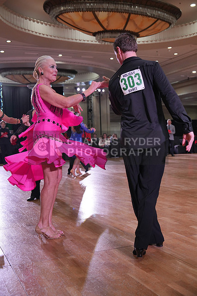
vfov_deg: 45.4
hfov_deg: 31.2
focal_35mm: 43
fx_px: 353
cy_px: 148
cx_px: 98
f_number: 4
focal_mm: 43
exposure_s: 1/500
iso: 1600
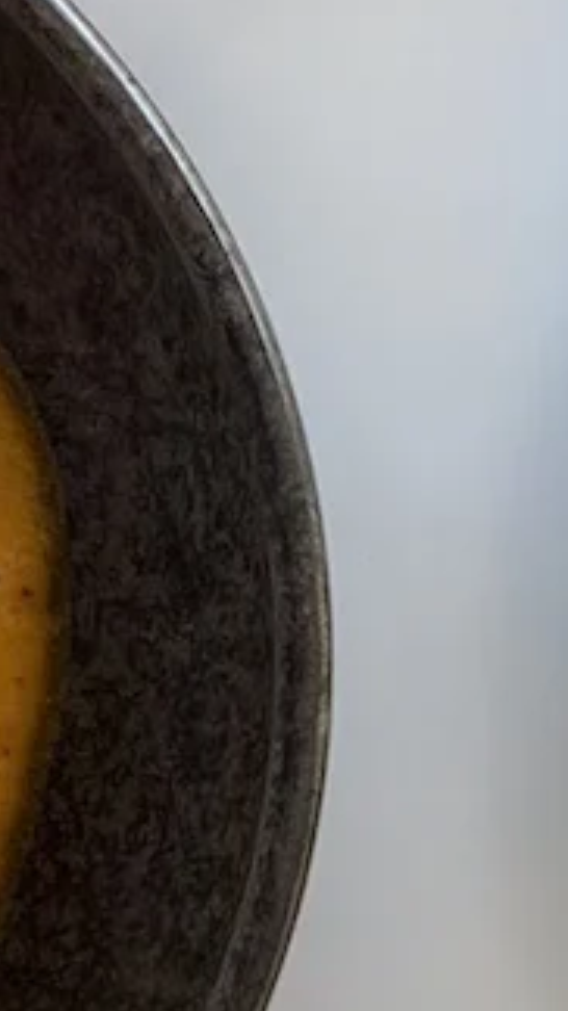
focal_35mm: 168
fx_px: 4503
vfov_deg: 12.8
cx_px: 1045
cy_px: 640
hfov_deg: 7.0
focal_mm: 5.1
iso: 32
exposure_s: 1/251
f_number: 1.6
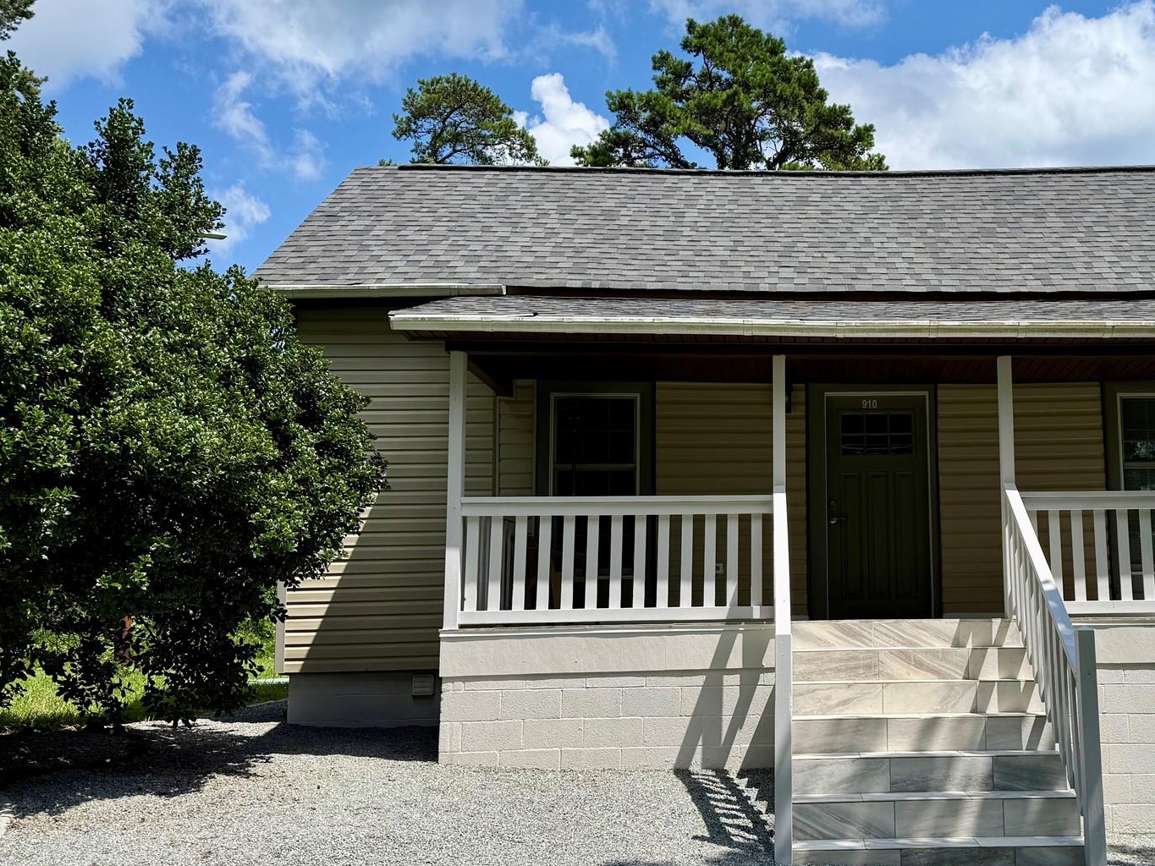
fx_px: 1201
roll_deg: +1.2
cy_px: 478
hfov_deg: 49.4
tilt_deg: +7.7
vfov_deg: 39.6
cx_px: 858
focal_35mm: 36
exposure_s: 1/4673
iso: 80
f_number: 1.78
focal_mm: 6.76
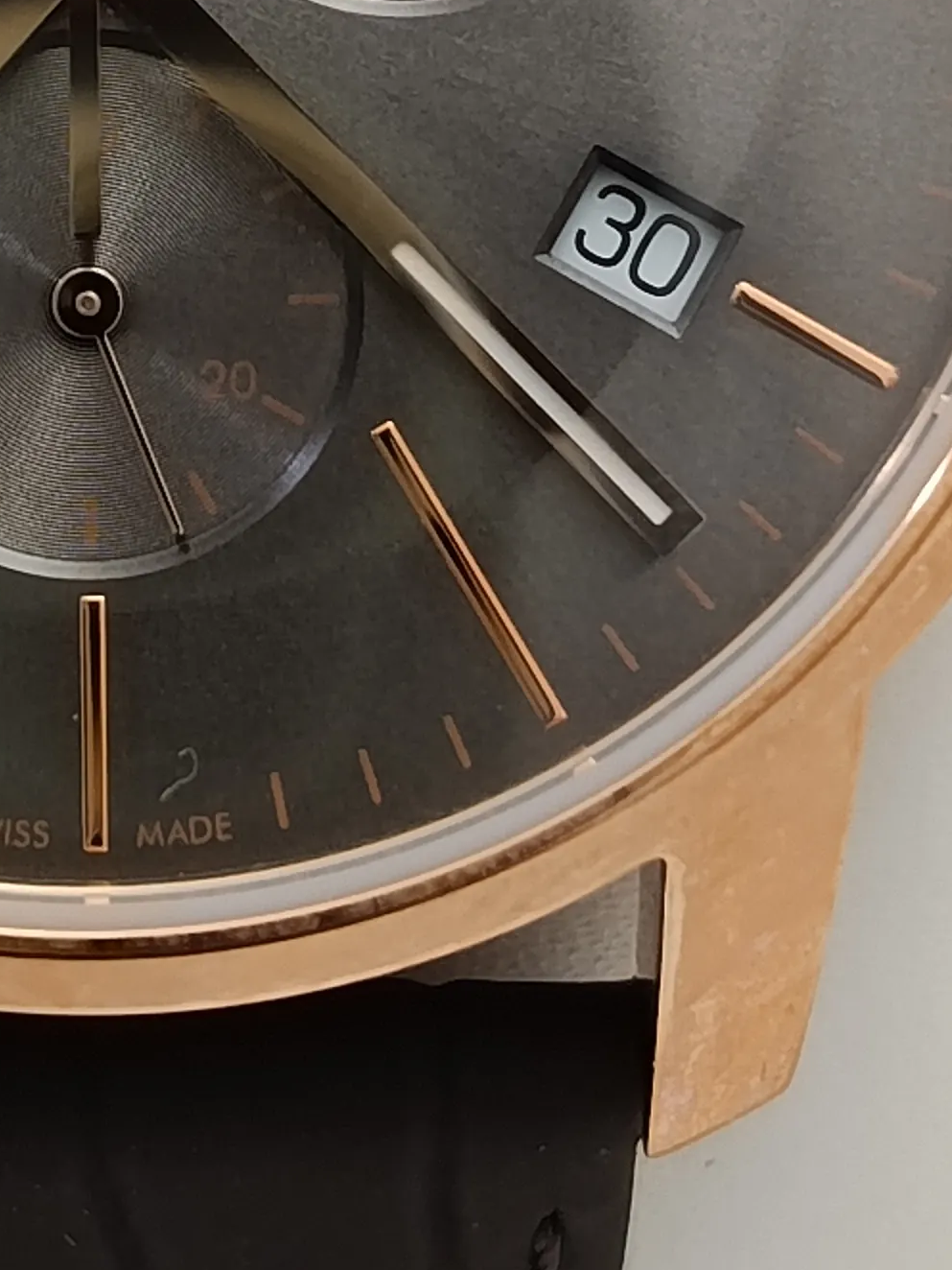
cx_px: -3
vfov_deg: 13.5
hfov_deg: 10.2
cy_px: 231
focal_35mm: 145
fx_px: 5317
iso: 417
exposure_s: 1/100
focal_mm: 5.24
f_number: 1.7
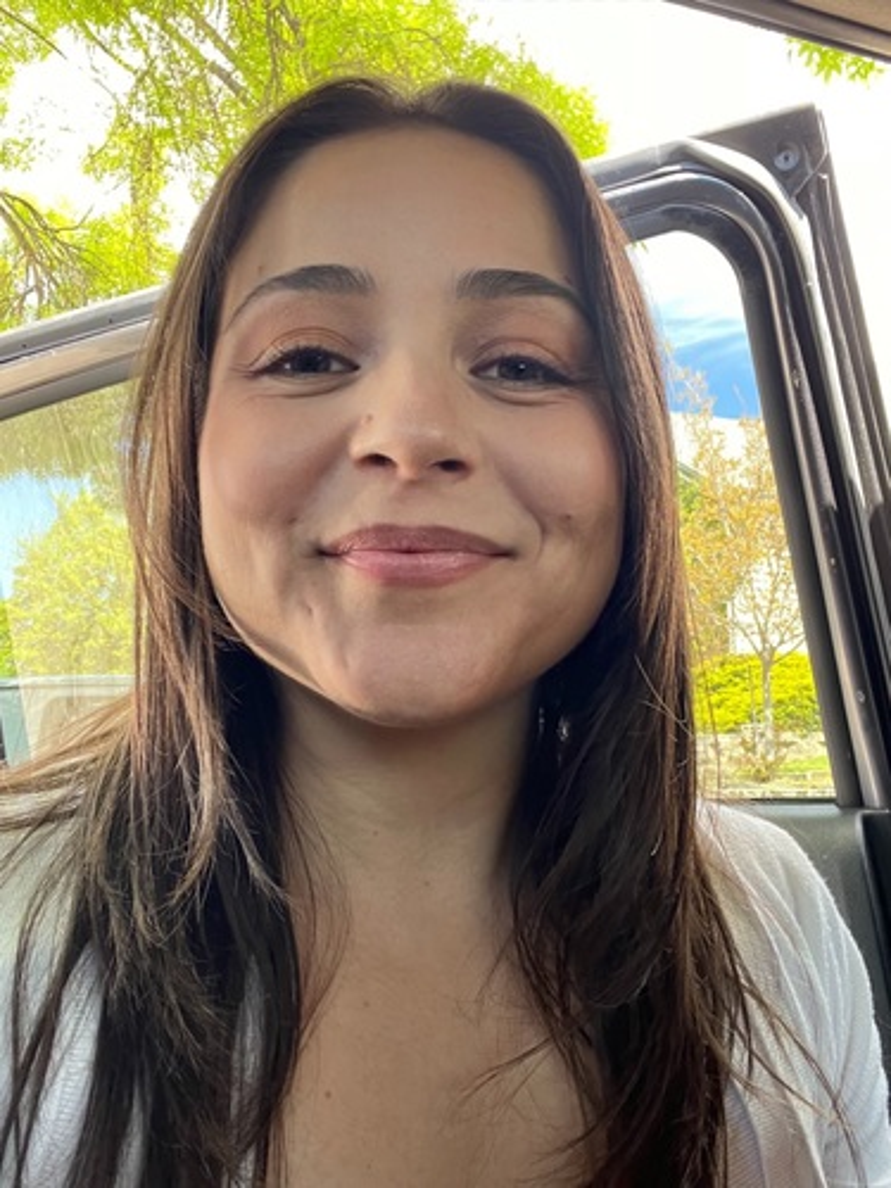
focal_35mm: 30
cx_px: 446
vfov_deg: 60.0
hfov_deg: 46.8
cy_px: 594
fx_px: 1030
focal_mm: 2.71
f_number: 2.2
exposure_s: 1/60
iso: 160
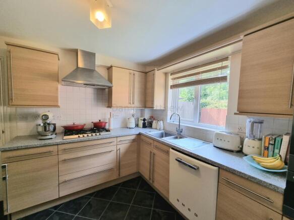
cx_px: 147
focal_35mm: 13
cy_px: 110
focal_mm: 2.2
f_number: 2.2
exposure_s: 1/50
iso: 100
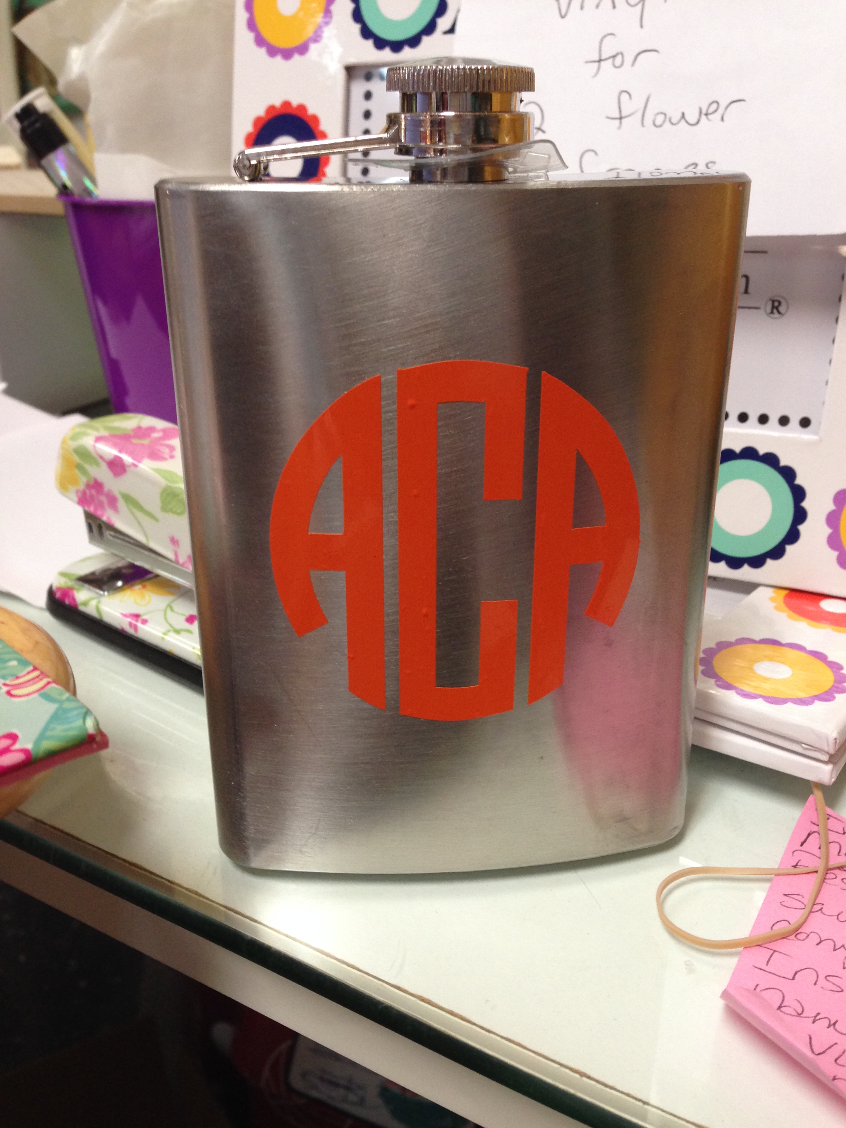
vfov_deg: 55.4
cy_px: 564
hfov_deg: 42.9
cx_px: 423
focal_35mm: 33
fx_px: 1075
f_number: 2.4
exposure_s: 1/20
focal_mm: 4.12
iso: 160
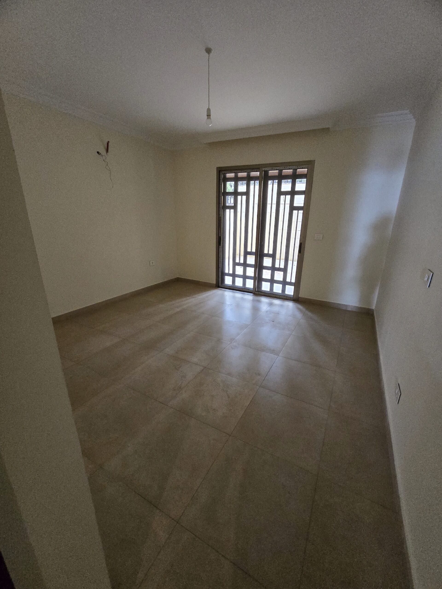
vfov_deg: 106.2
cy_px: 294
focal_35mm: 13
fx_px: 221
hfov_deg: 89.9
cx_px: 221
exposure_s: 1/50
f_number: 2.2
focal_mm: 2.2
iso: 800
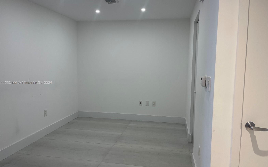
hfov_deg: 66.5
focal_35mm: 28
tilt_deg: -6.8
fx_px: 204
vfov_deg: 44.5
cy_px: 83
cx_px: 134
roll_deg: -1.2
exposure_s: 1/120
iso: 80
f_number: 1.6
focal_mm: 5.1
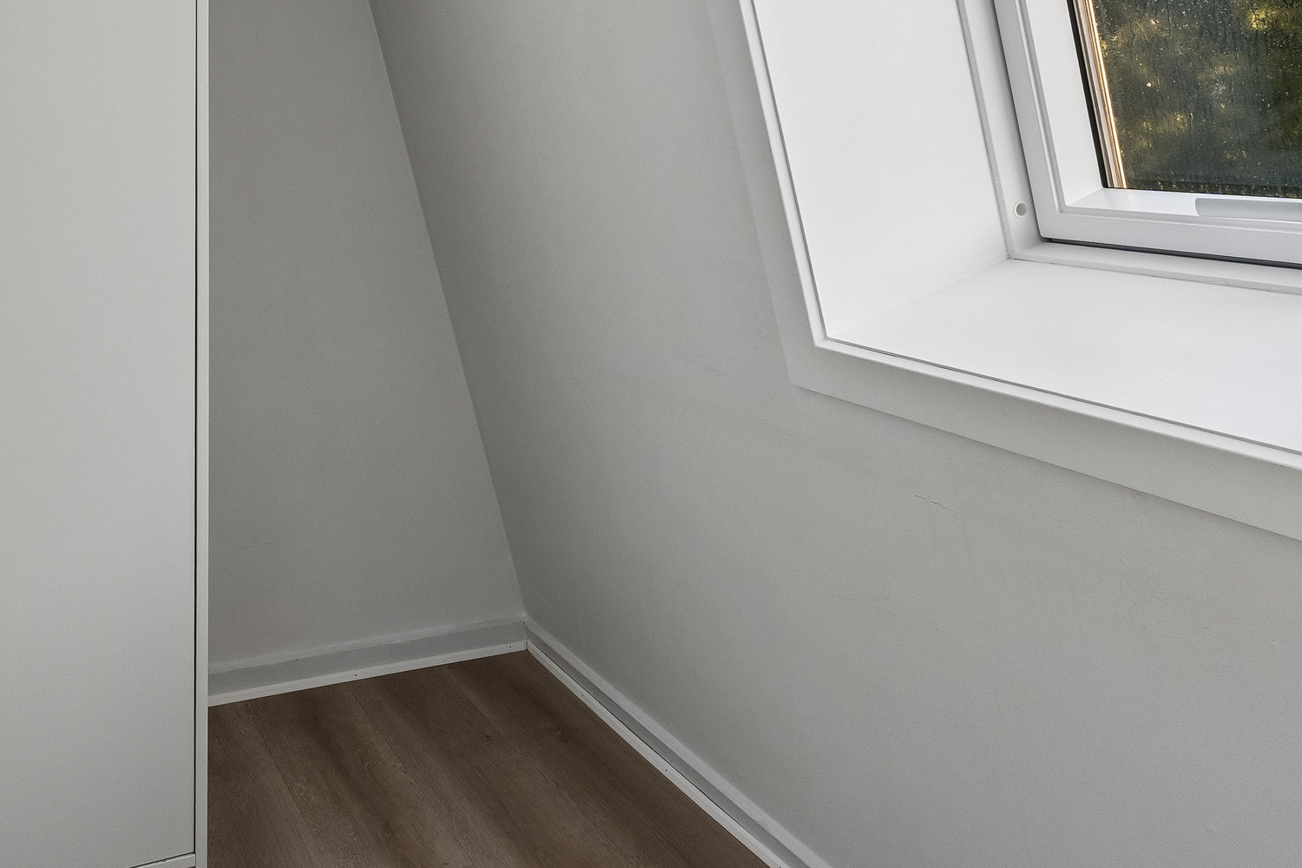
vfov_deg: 41.2
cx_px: 418
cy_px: 141
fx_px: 1085
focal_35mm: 30
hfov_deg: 60.2
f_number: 8
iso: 400
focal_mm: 10
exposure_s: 1/20
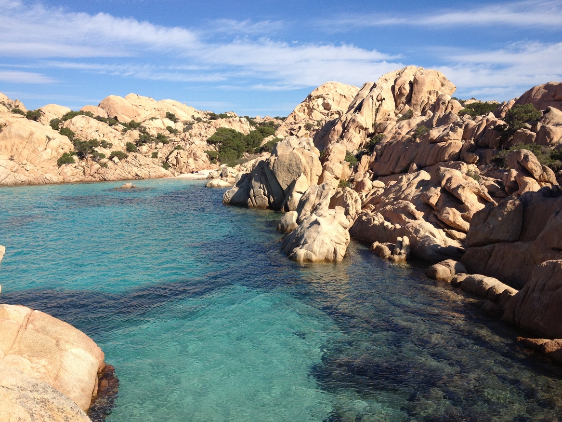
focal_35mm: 36
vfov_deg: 39.6
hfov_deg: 51.4
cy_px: 213
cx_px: 285
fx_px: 584
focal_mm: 4.28
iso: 64
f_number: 2.4
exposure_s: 1/1905
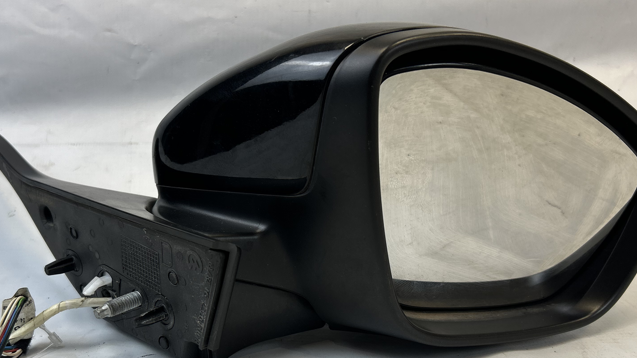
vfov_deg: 29.5
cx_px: 254
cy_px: 237
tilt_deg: -6.2
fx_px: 676
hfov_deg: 50.2
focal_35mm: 40
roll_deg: -0.4
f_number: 1.5
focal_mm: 5.7
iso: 50
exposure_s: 1/329
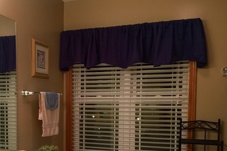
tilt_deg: -4.9
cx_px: 72
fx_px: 303
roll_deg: -0.8
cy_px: 127
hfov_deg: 40.5
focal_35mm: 48
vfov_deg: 27.4
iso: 64
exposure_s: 1/17
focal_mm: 4.15
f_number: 2.2
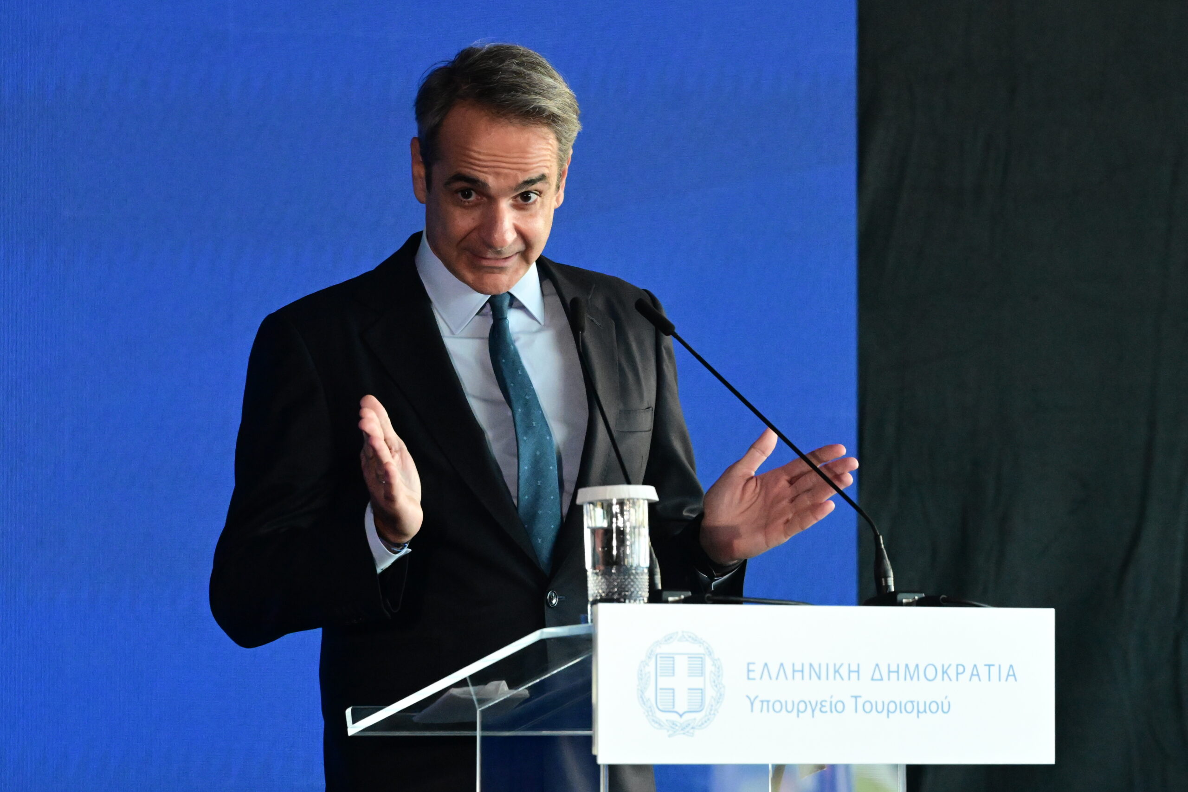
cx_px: 594
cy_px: 396
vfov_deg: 4.6
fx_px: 9900
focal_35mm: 300
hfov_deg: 6.9
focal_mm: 200
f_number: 5
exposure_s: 1/640
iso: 8000
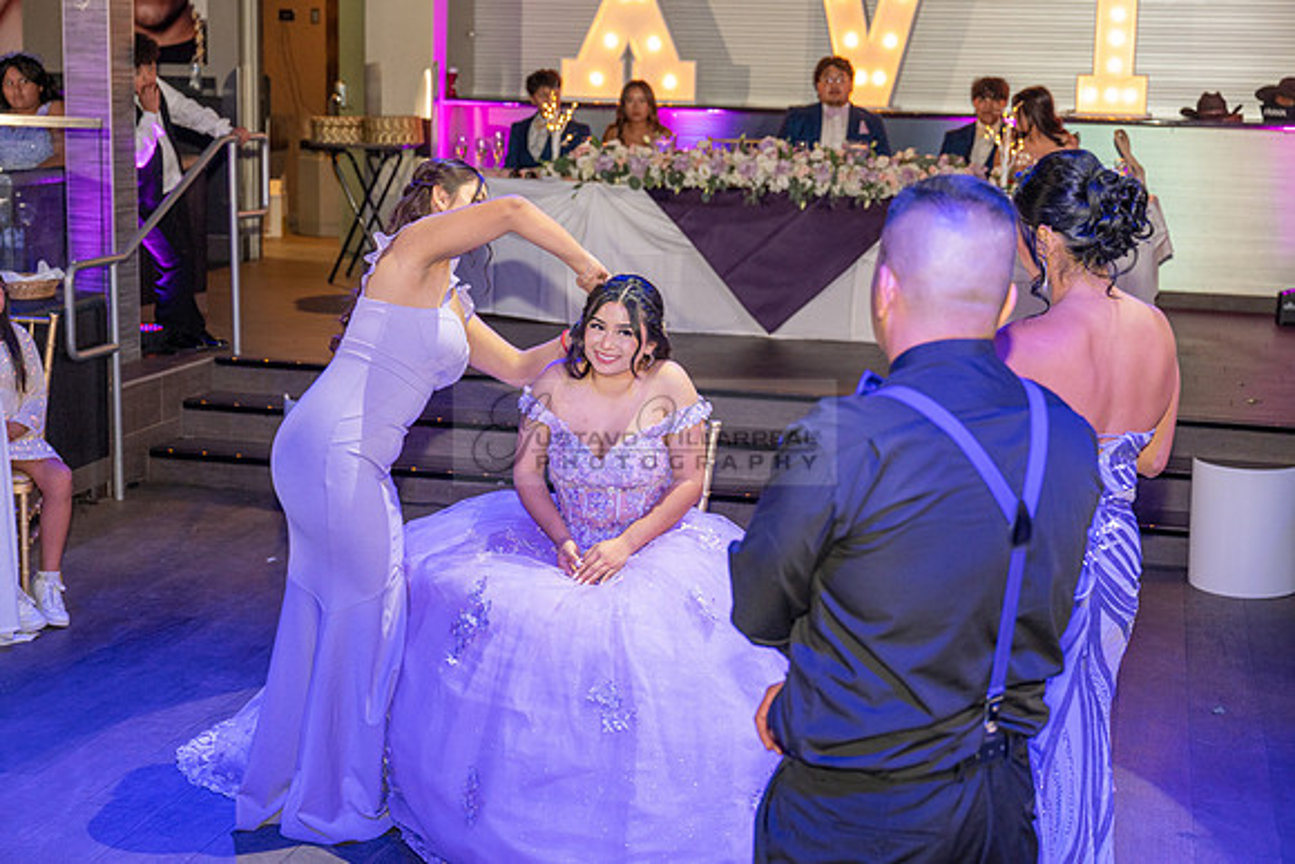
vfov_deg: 24.6
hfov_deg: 36.2
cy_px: 432
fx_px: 1979
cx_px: 648
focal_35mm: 55
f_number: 4
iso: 1000
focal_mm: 55
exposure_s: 1/125
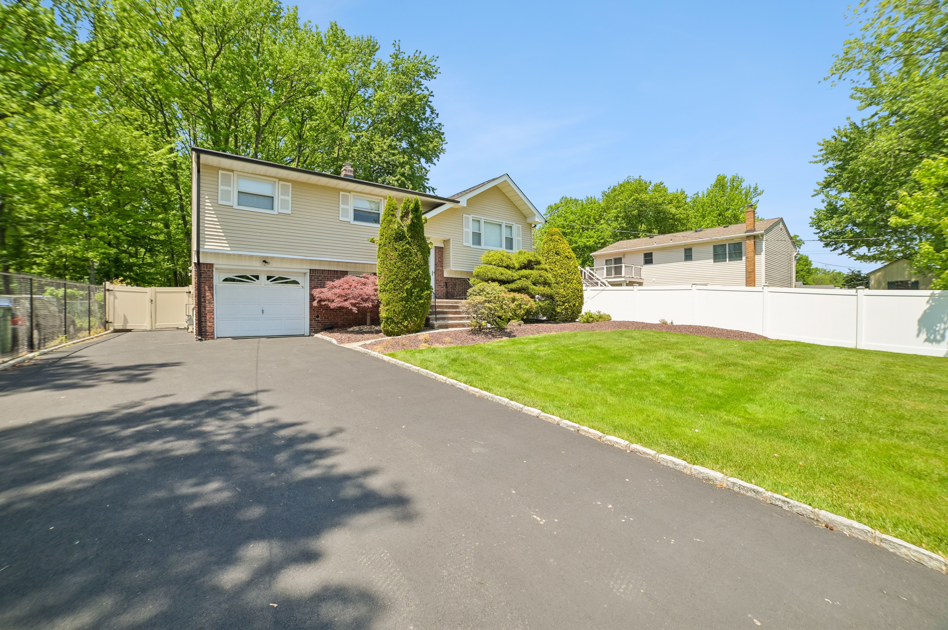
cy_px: 315
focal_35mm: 14
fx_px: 368
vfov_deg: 81.1
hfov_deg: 104.3
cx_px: 474
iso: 800
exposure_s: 1/1250
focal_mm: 14
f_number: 8
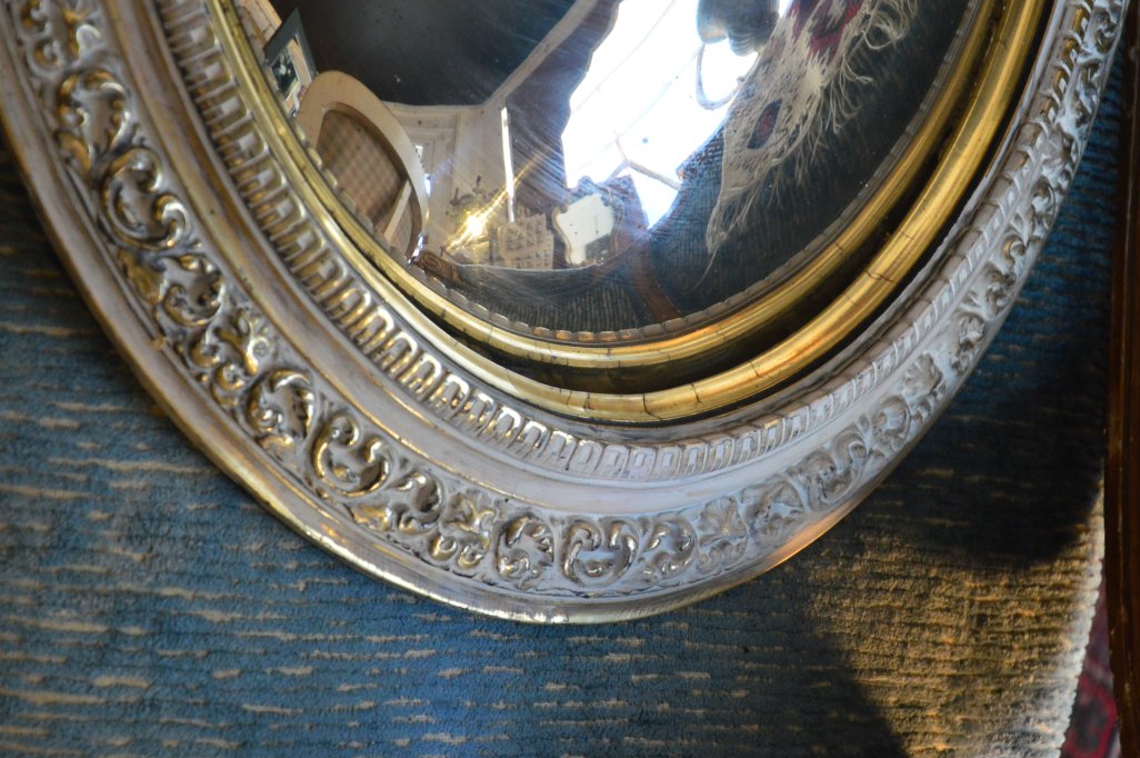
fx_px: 4163
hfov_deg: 15.6
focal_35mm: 132
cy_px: 383
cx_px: 631
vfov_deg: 10.4
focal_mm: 75
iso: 1600
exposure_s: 1/40
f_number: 5.3
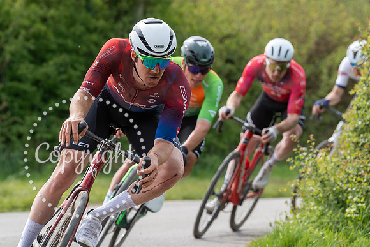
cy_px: 85
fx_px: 2429
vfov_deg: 5.8
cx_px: 185
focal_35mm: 236
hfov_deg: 8.7
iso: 500
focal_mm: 180
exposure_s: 1/1000
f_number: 5
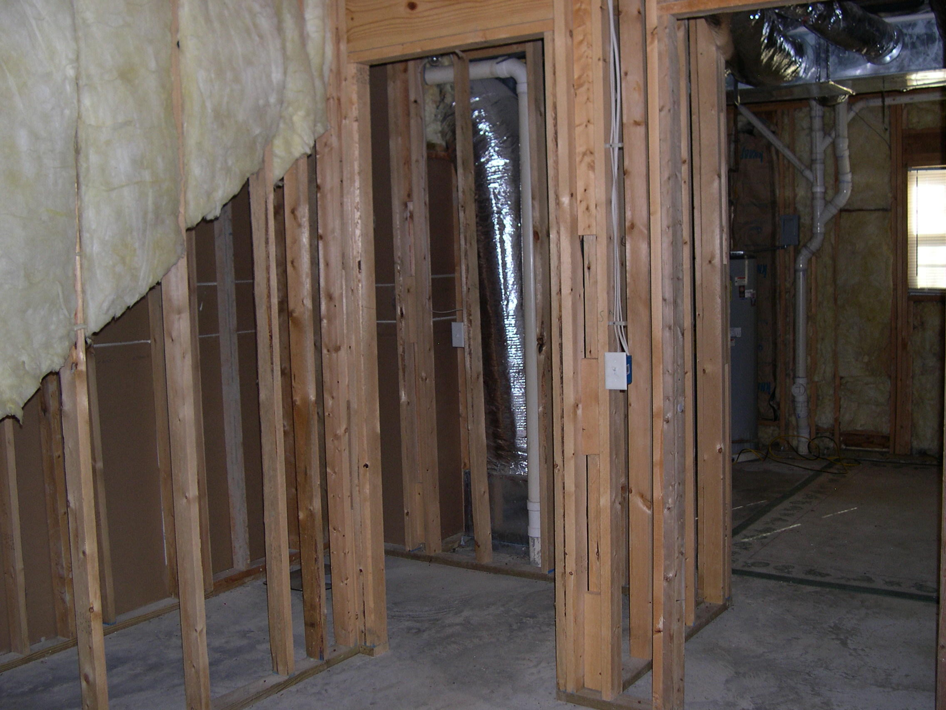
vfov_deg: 37.7
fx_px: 1038
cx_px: 473
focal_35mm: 38
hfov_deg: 49.0
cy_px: 355
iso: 142
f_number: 2.8
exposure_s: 1/60
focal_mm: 8
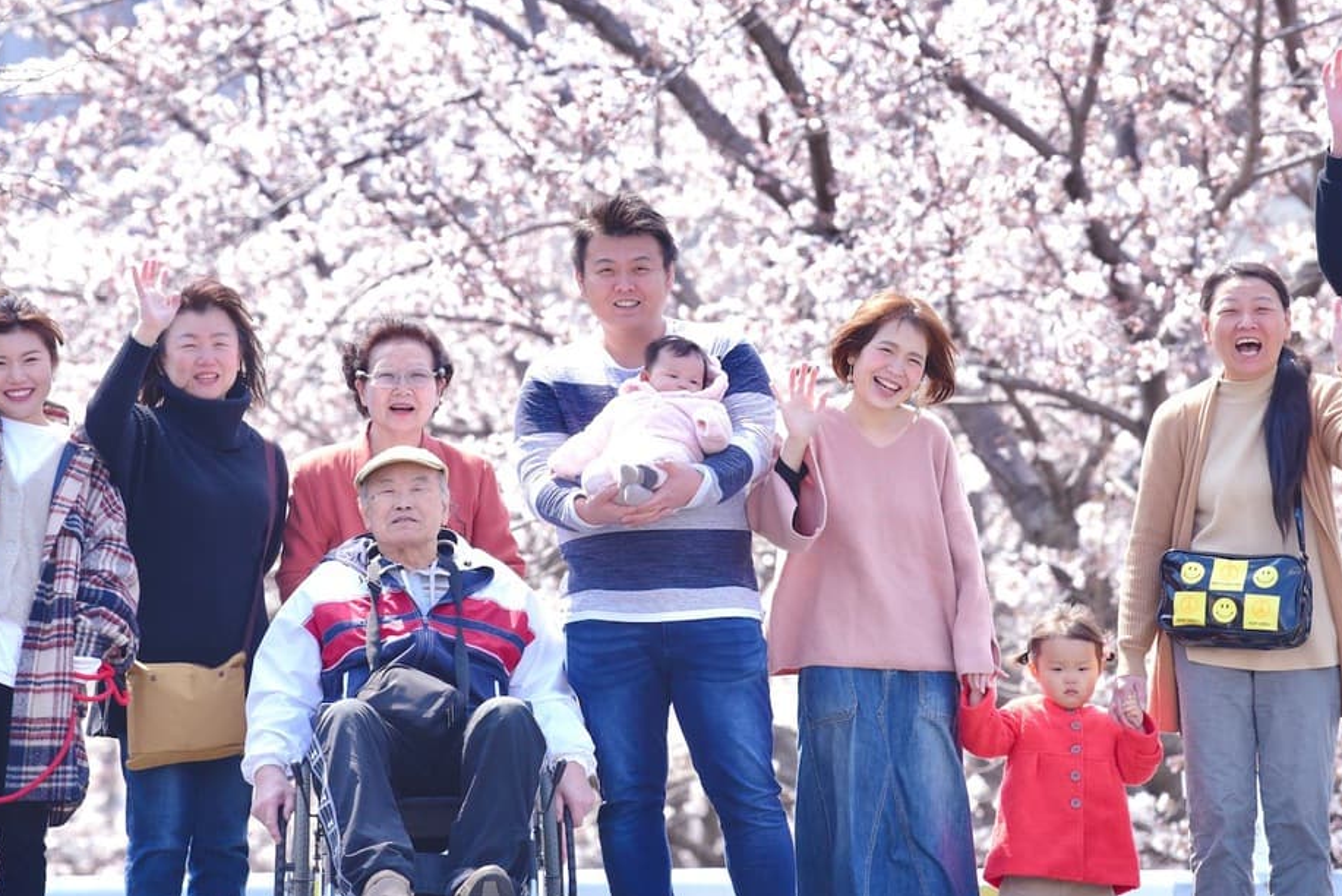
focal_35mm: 314
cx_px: 615
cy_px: 203
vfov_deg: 4.4
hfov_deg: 6.6
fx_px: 11708
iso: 1000
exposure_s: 1/200
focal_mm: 200
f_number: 5.6
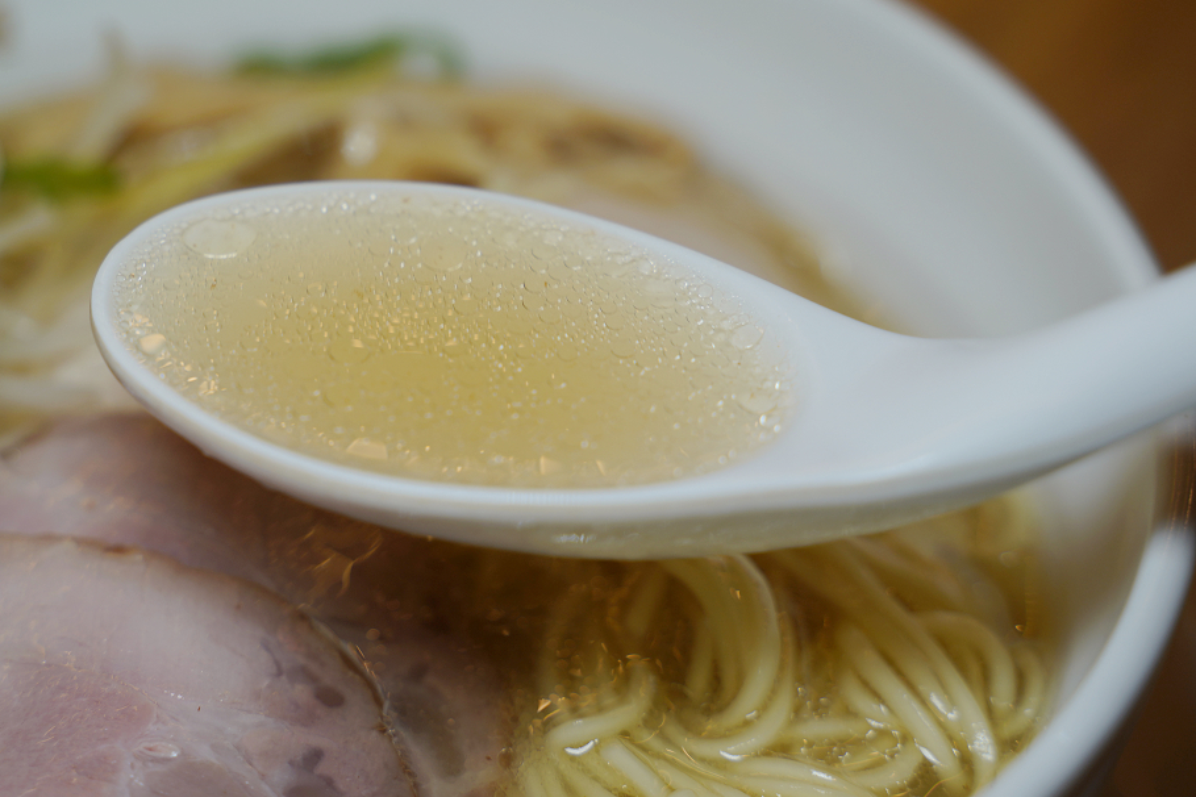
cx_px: 416
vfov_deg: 13.8
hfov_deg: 20.6
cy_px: 296
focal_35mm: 99
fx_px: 3289
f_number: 4.5
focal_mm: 75
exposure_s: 1/100
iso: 100
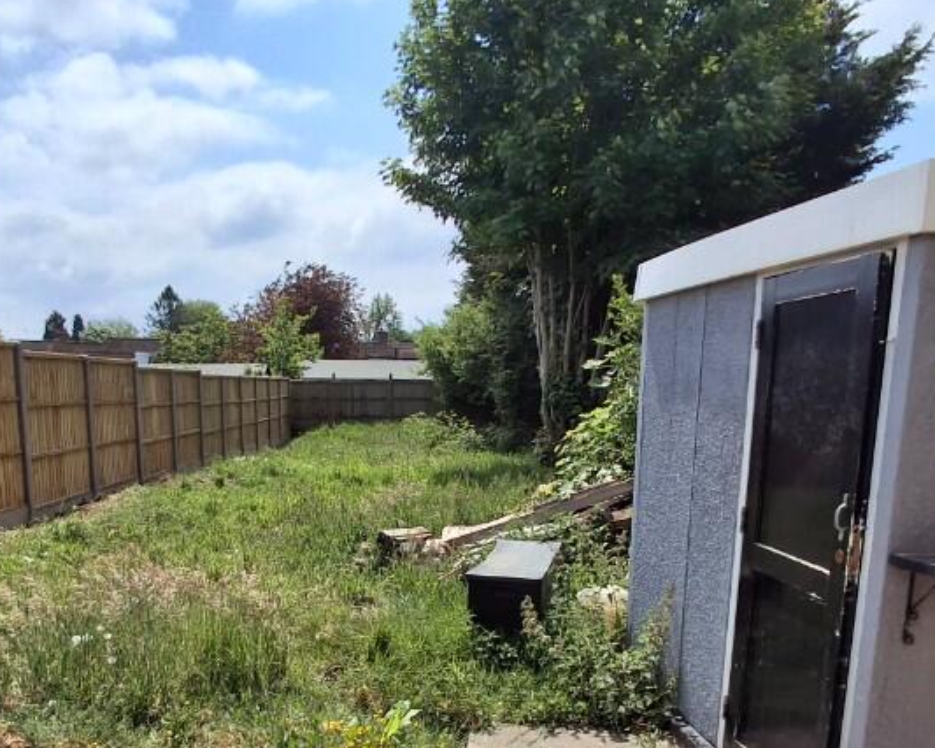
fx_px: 830
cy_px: 551
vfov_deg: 46.9
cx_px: 396
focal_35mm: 30
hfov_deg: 58.5
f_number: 2.2
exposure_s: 1/2841
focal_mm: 1.64
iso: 40
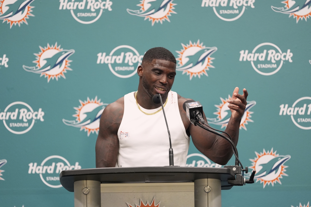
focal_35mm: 180
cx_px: 156
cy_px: 104
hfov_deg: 11.4
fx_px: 1555
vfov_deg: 7.6
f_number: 2.8
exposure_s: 1/640
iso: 4000
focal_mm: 180
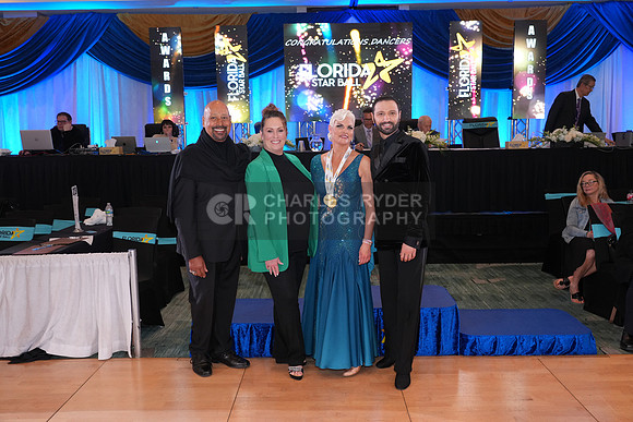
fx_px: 528
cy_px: 211
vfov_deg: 43.6
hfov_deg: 61.9
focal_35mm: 30
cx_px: 316
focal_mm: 30
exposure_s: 1/200
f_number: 4.5
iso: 2000
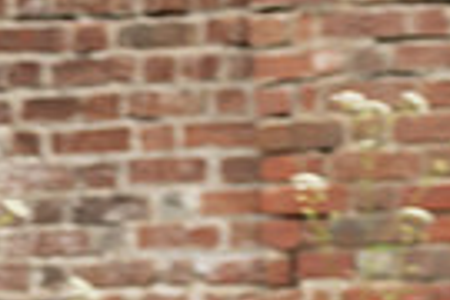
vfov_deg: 2.0
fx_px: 8749
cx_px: -284
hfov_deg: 2.9
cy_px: 220
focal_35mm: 700
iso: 400
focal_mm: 100
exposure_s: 1/1000
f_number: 3.5
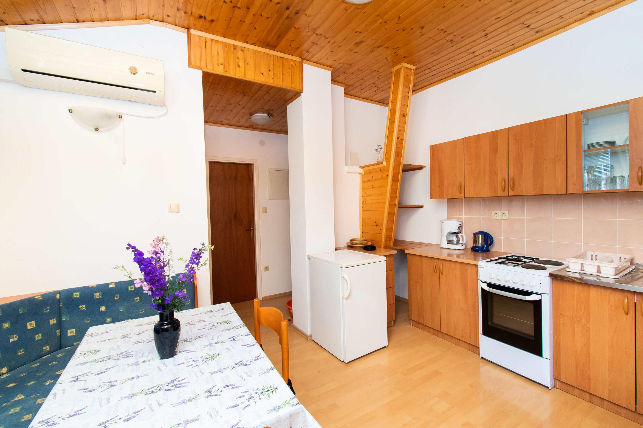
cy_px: 214
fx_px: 268
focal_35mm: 15
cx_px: 322
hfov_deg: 100.4
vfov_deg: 77.3
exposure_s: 1/125
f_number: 8
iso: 320
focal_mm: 10
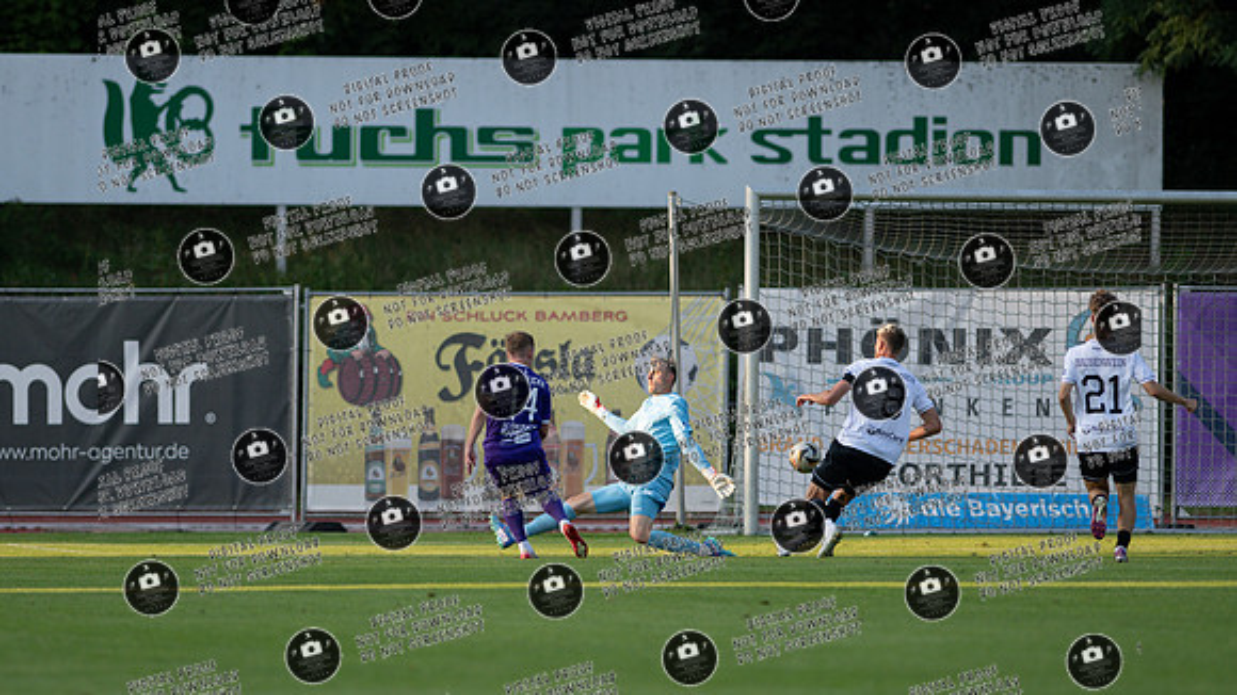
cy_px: 404
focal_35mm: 475
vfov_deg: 2.6
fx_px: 15587
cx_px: 550
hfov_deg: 4.5
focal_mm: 300
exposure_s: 1/1600
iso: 360
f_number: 3.2
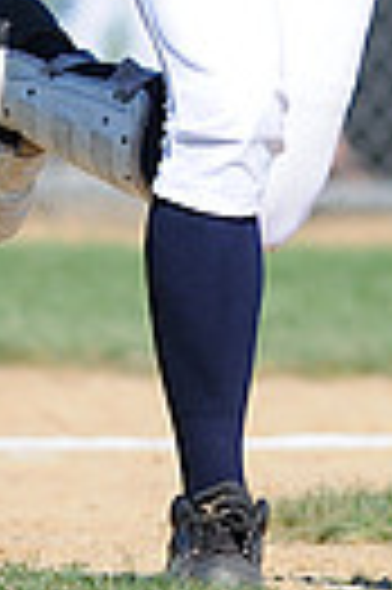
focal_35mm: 1541
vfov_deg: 1.3
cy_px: -356
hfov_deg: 0.9
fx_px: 25234
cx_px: 340
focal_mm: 300
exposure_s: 1/1600
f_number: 4
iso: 200
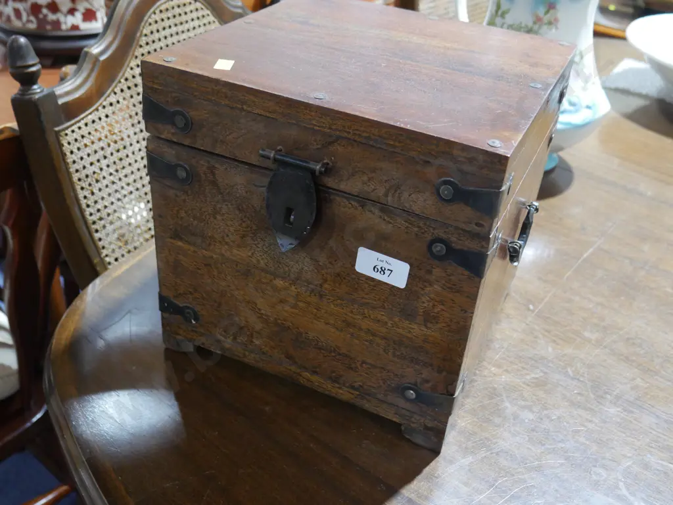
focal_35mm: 38
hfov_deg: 49.0
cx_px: 336
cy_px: 252
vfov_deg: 37.8
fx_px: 739
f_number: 4.1
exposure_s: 1/60
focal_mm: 19
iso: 1600
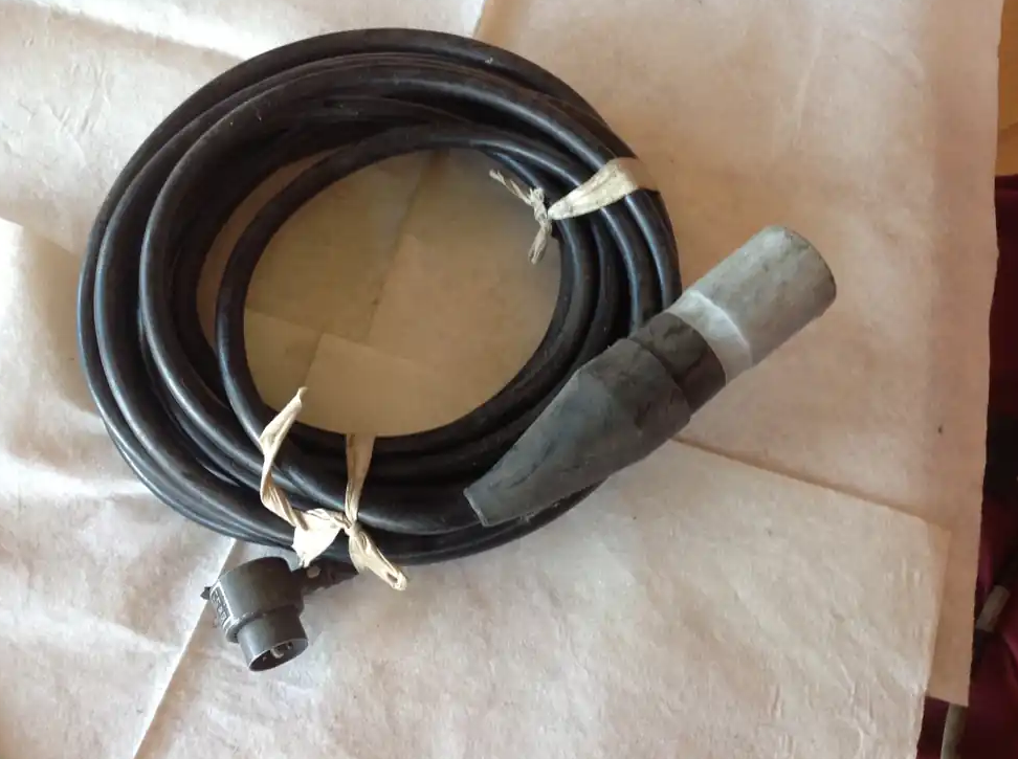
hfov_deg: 51.4
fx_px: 1057
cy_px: 383
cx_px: 497
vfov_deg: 39.5
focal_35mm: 36
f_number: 2.4
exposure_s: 1/15
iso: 125
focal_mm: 4.28
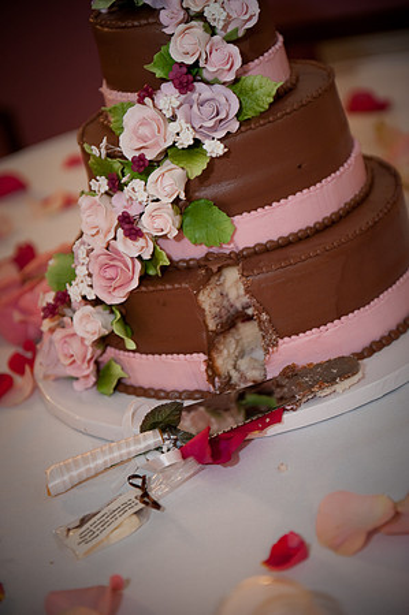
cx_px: 204
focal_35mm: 70
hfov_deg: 19.4
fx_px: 1196
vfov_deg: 28.9
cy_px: 308
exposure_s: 1/60
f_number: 2.8
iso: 1250
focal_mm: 70
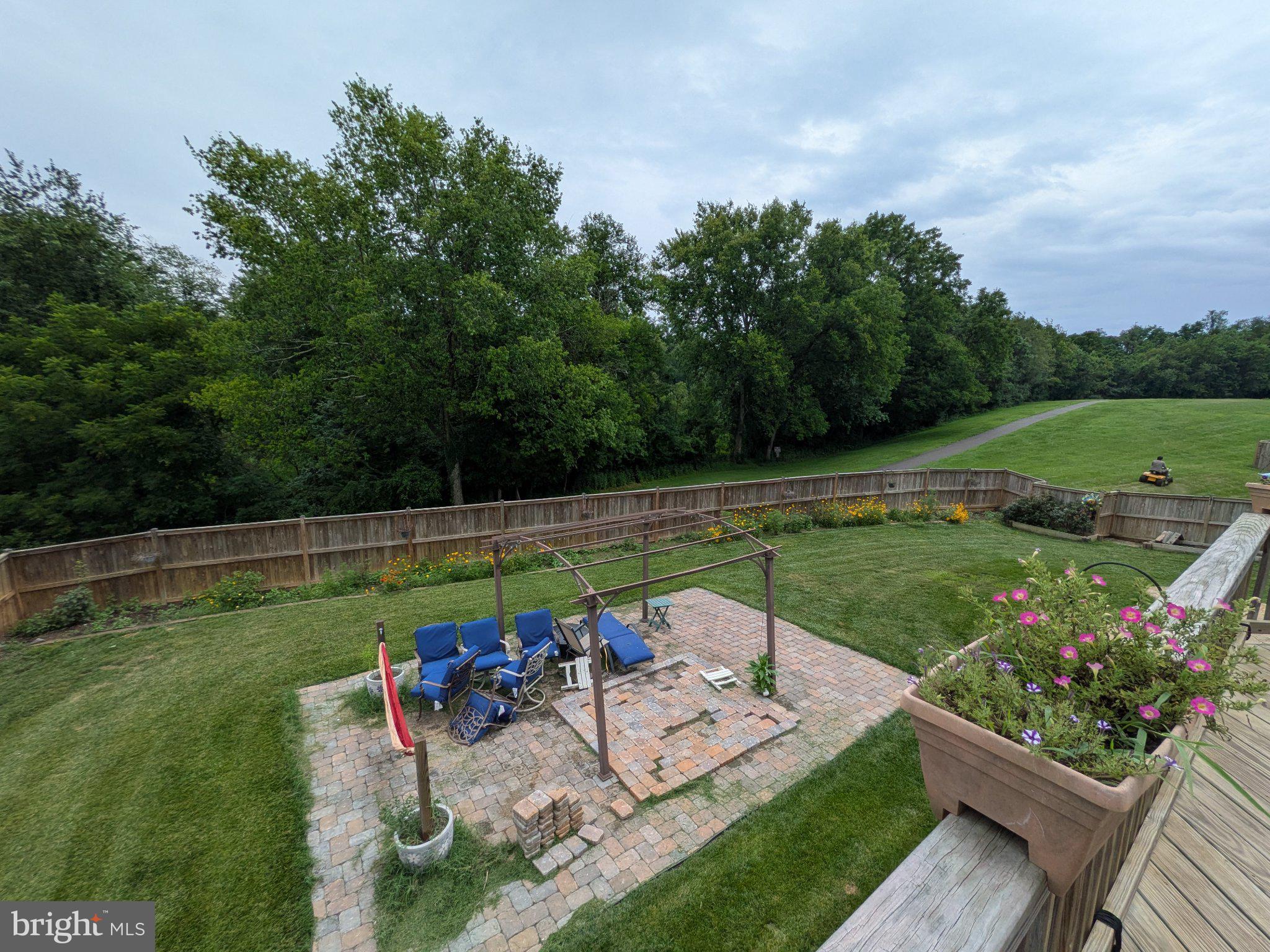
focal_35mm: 14
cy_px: 476
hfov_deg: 102.1
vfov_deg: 85.7
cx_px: 635
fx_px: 514
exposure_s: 1/2049
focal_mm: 1.83
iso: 51
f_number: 2.2
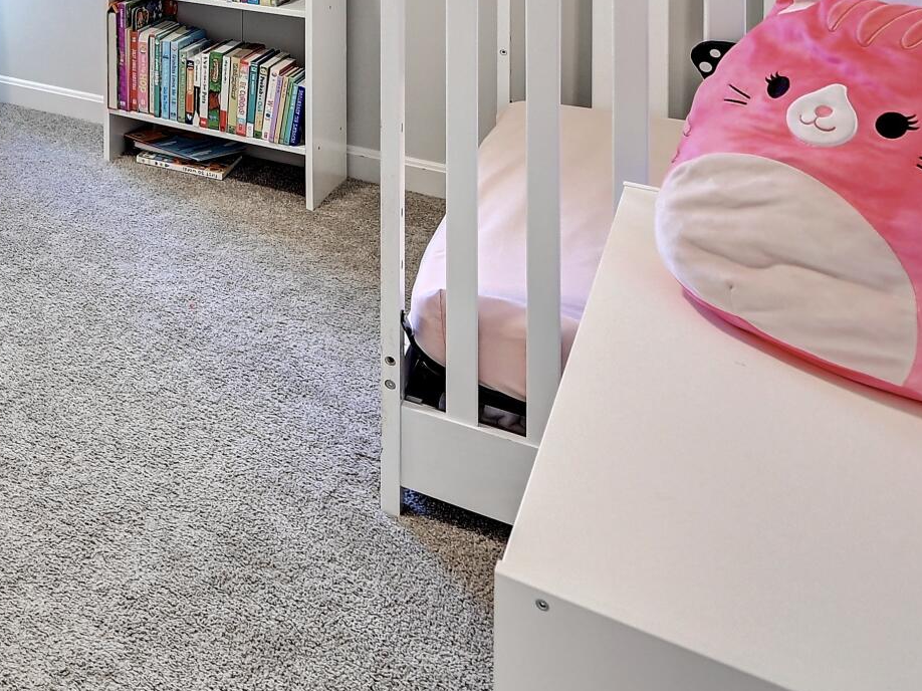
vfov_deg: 26.8
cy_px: -243
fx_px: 1172
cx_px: -357
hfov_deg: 30.6
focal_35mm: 44
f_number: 8
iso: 320
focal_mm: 14
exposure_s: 1/5
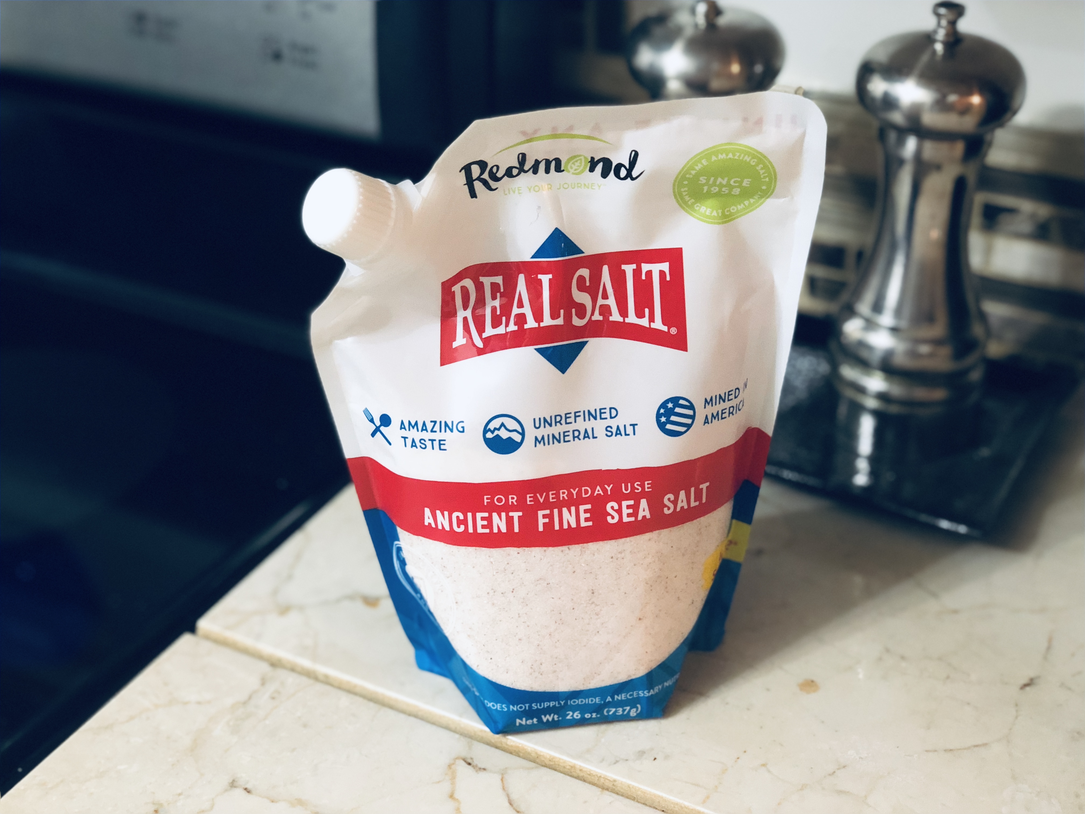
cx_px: 542
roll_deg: +2.4
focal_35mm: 52
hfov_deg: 36.8
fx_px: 1630
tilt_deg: -32.2
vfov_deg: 28.0
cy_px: 407
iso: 160
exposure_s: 1/12
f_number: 2.4
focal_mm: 6
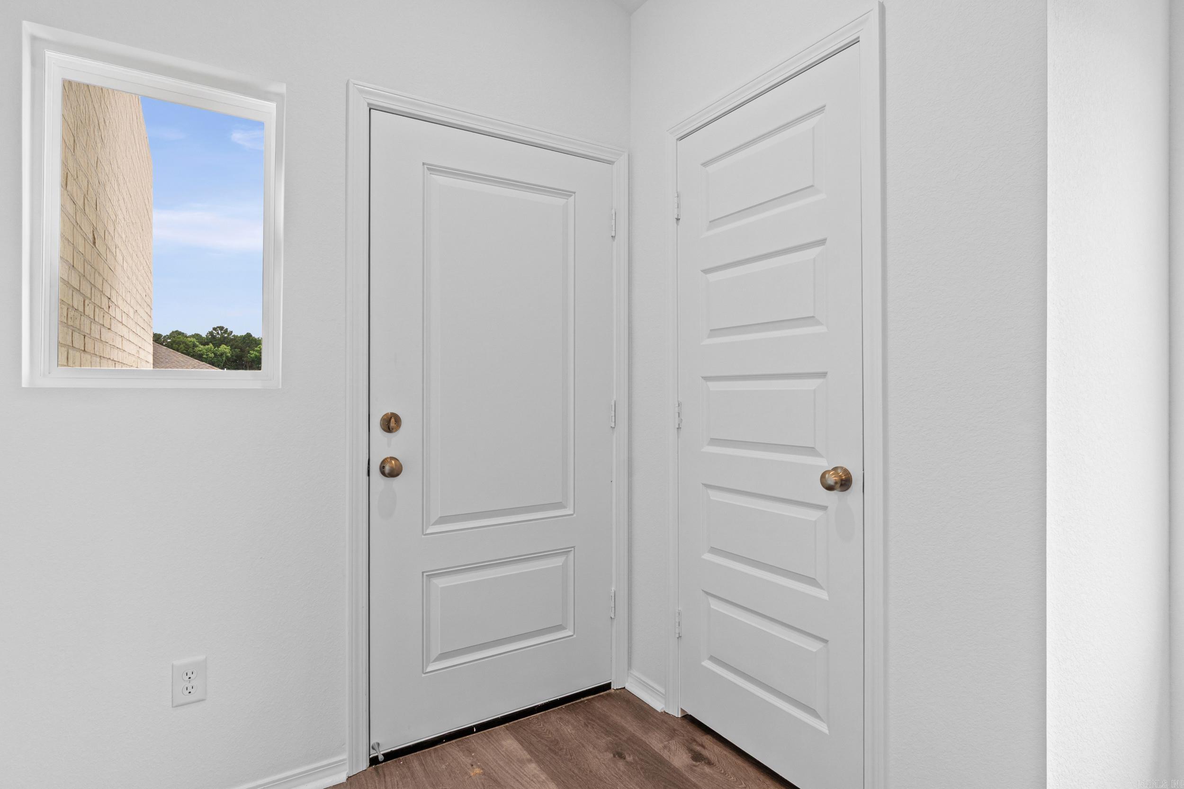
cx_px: 592
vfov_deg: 67.4
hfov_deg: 90.0
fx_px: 592
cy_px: 394
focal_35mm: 18
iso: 250
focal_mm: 12
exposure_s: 1/8
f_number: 9
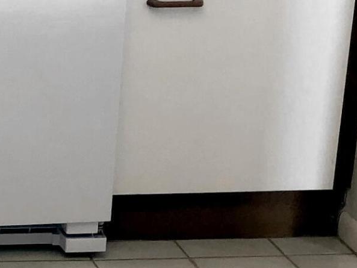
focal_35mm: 136
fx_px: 1403
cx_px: -295
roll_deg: -0.3
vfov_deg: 10.8
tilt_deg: -16.2
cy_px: -5
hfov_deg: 13.1
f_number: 1.8
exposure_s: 1/120
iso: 50
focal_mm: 3.99
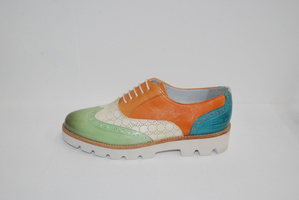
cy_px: 100
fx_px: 299
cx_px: 150
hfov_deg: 53.1
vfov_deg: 37.0
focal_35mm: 36
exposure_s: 1/200
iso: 1600
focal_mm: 24
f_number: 13
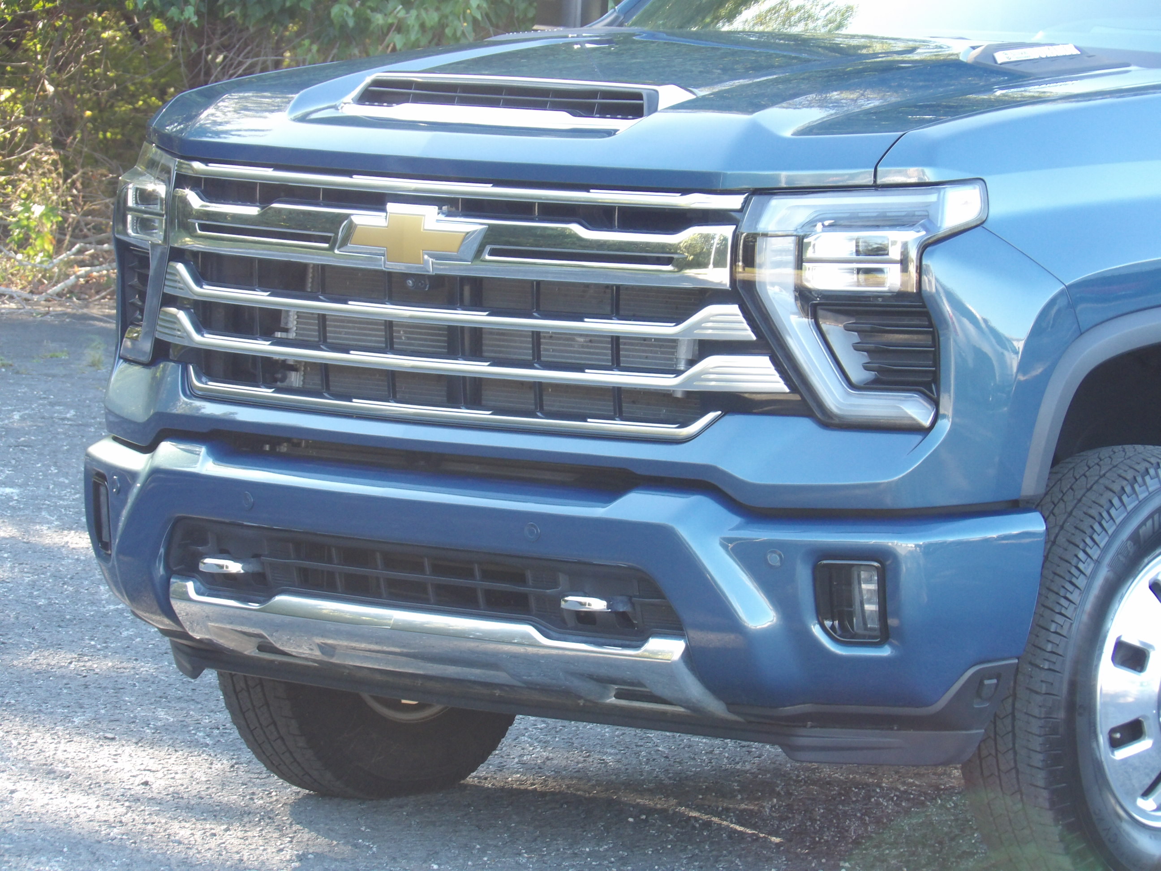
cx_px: 580
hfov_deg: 11.7
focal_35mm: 169
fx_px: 5668
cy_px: 436
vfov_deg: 8.8
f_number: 4.4
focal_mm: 30.2
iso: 202
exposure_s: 1/50
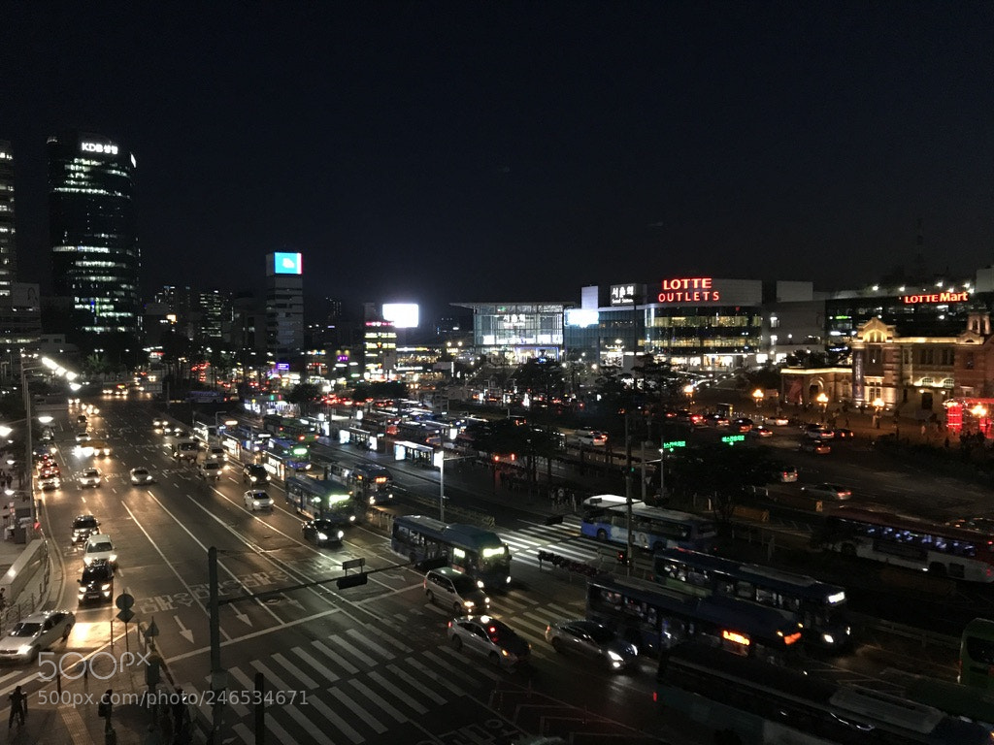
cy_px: 372
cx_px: 497
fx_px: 804
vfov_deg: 49.7
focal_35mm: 28
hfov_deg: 63.4
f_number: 1.8
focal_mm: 3.99
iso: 100
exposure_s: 1/15
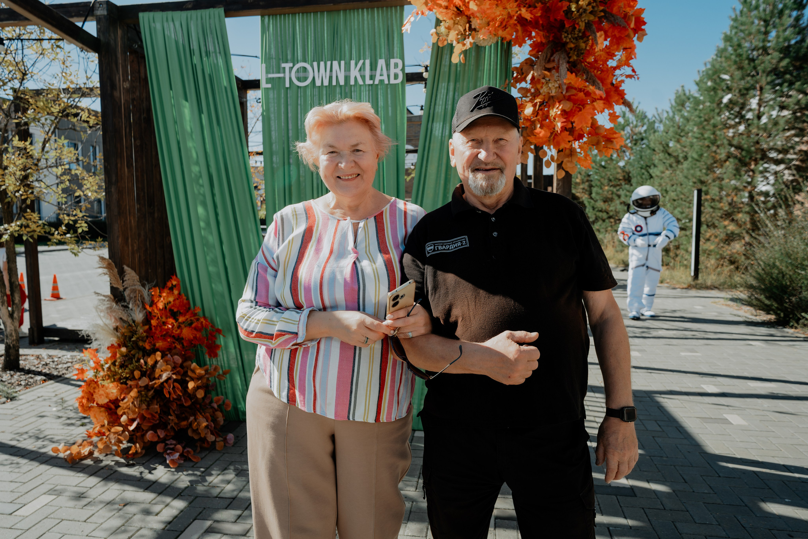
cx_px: 404
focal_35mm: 24
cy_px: 270
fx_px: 539
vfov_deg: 53.1
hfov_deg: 73.7
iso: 100
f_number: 4
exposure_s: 1/320
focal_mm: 24
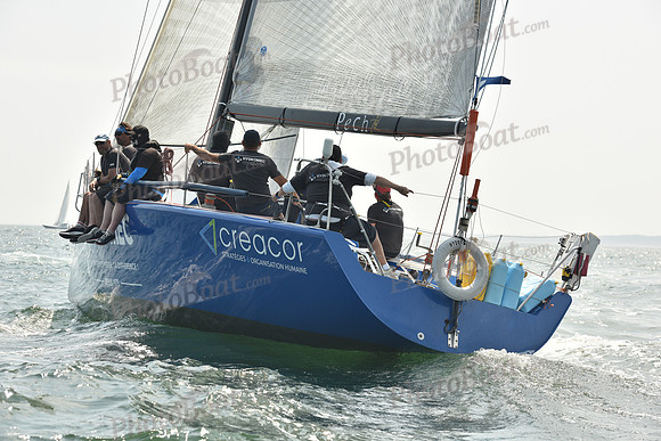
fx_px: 1836
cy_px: 220
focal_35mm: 100
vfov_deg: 13.7
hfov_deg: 20.4
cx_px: 330
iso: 250
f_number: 7.1
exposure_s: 1/800
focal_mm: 100
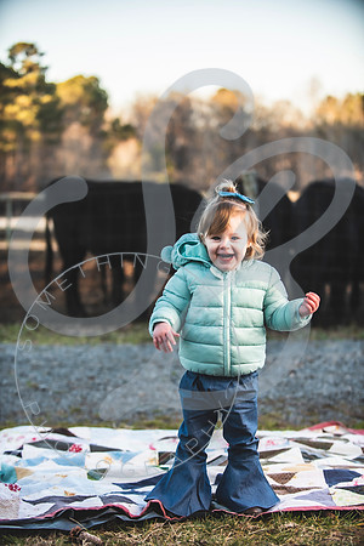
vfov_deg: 28.8
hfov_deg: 19.5
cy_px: 273
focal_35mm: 70
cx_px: 182
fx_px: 1062
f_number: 2.8
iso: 160
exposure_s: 1/320
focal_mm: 70
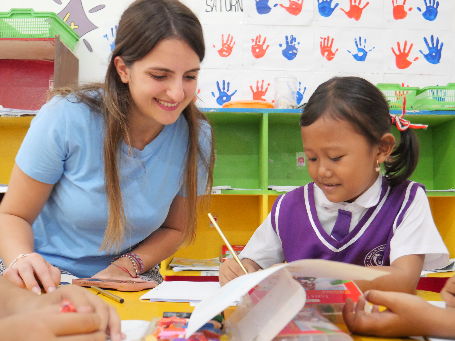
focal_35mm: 40
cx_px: 228
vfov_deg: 36.0
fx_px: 526
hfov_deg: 46.8
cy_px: 170
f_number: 4.5
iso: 3200
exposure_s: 1/10
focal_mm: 20
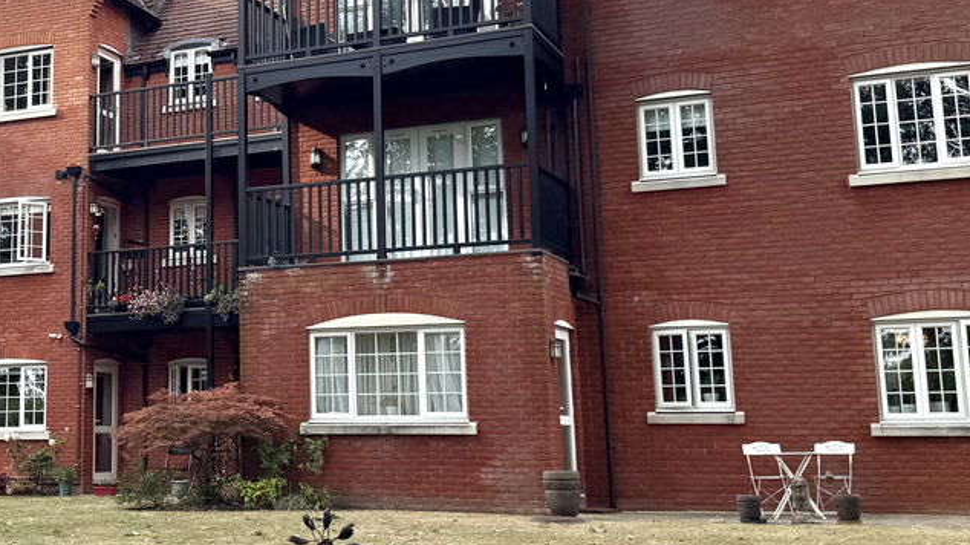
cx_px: 181
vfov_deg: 21.7
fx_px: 1414
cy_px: 173
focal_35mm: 55
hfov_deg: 36.5
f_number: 1.78
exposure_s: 1/3145
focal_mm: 6.76
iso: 80
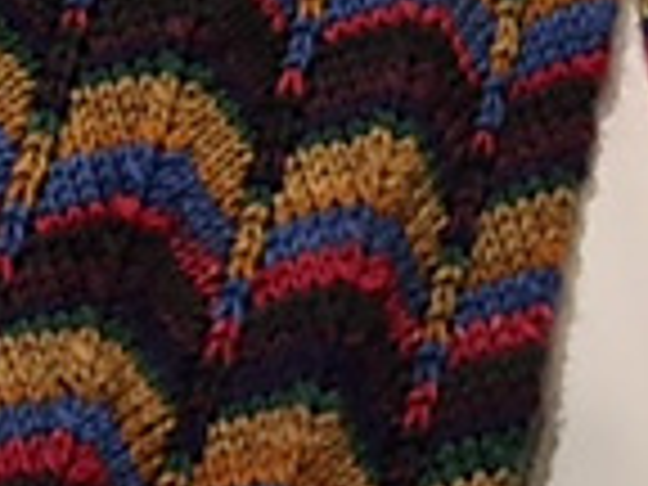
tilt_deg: -56.1
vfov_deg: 10.8
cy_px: -369
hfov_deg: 15.1
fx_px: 2415
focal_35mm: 129
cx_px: 50
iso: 64
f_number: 2.2
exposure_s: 1/30
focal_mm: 4.15
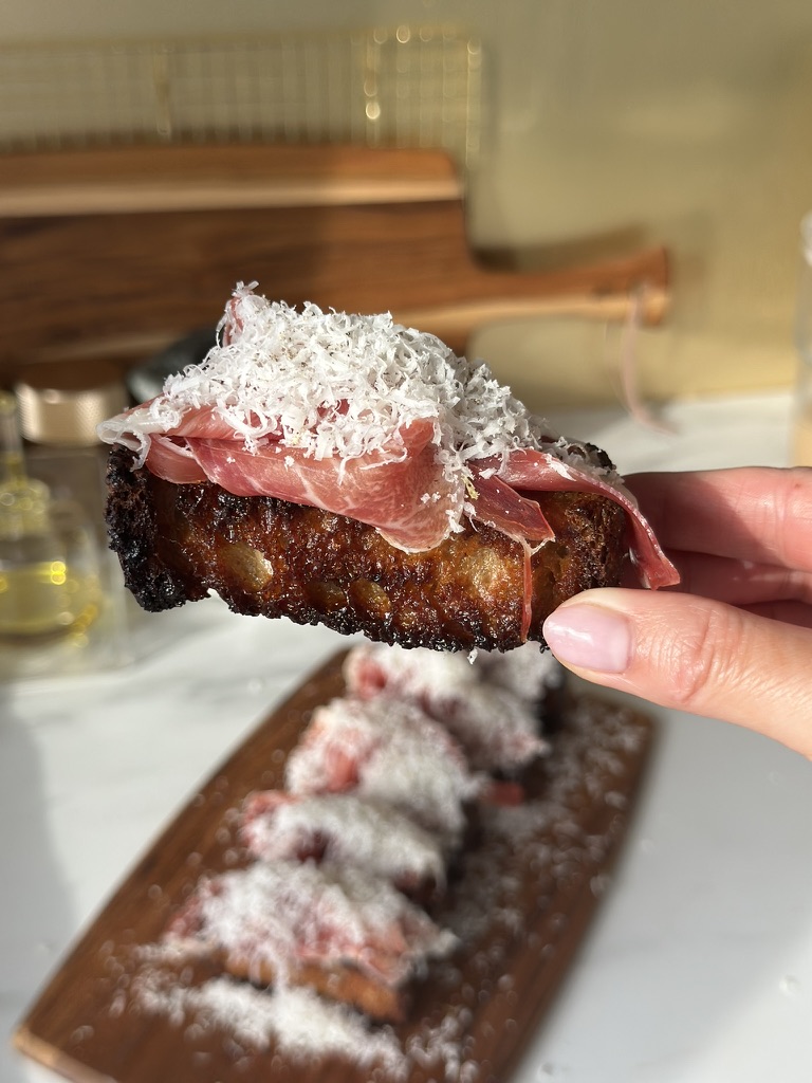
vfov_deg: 39.7
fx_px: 1501
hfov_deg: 30.3
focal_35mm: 48
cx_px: 406
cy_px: 542
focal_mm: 6.86
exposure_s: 1/229
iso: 80
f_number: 1.78
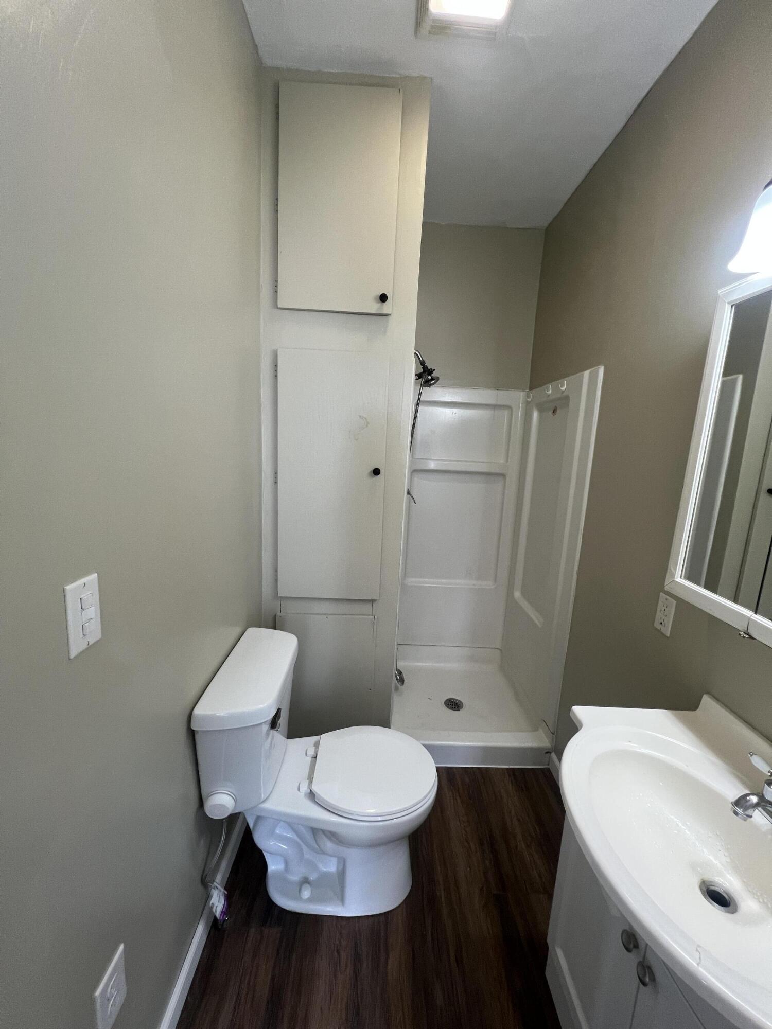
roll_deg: -1.9
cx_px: 386
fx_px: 387
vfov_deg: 106.2
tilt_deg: -8.6
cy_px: 514
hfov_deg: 89.9
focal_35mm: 13
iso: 125
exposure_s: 1/120
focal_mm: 1.57
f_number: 1.8
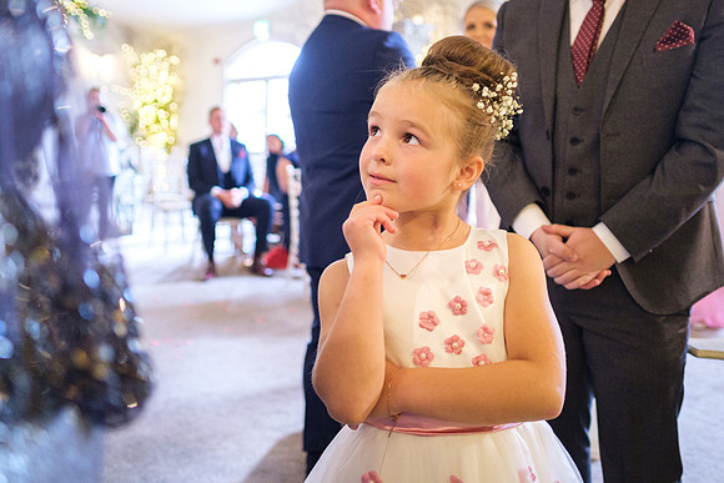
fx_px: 626
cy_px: 187
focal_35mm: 31
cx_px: 351
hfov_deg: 60.1
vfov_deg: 41.9
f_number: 1.4
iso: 2000
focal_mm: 16
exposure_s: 1/160
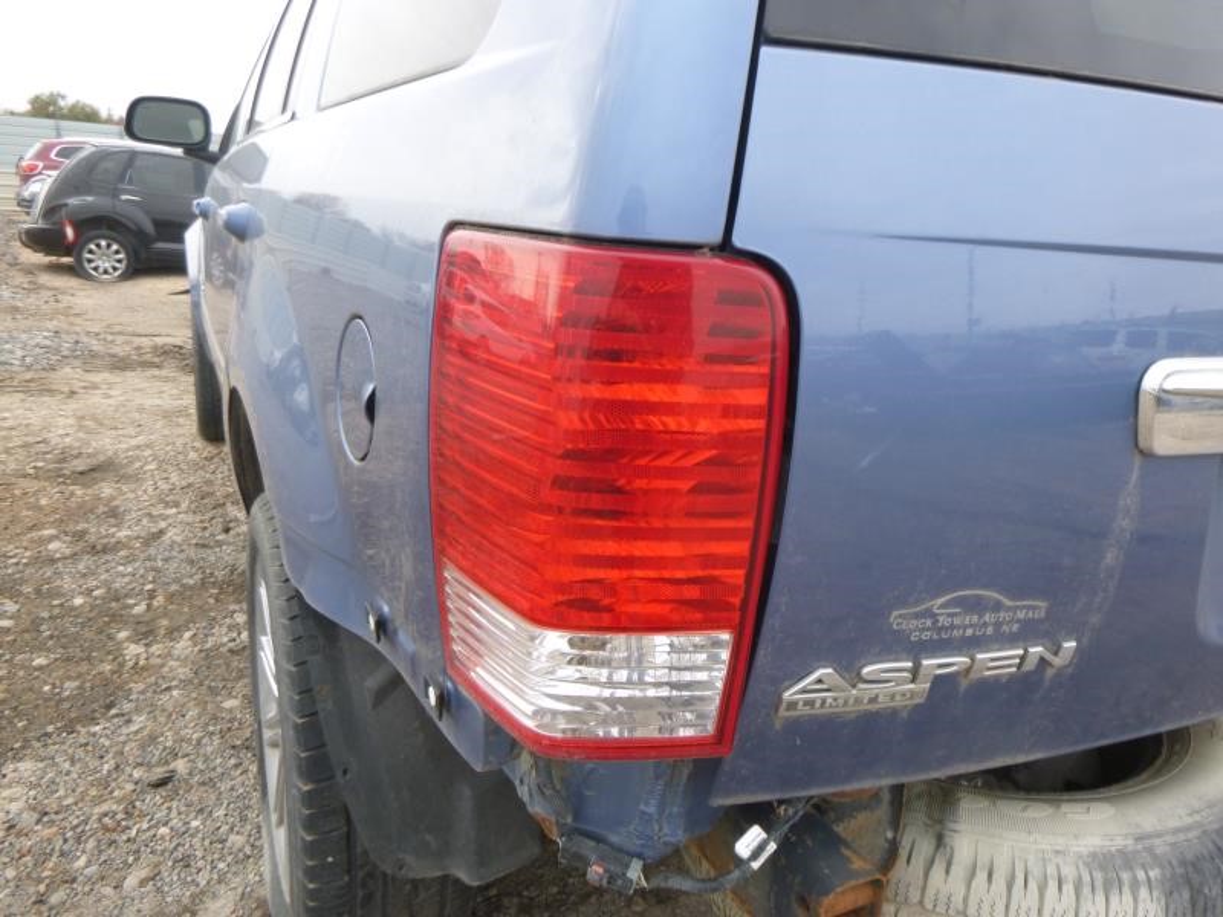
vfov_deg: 54.9
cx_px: 612
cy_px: 458
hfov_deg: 69.4
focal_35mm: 25
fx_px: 883
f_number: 3.9
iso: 100
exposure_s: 1/80
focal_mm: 4.5
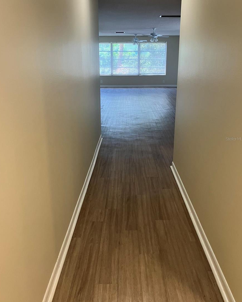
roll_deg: +0.8
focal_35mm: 30
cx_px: 121
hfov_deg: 48.5
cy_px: 139
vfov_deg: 58.7
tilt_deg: -16.0
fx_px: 268
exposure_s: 1/60
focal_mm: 3.99
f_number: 1.8
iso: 80
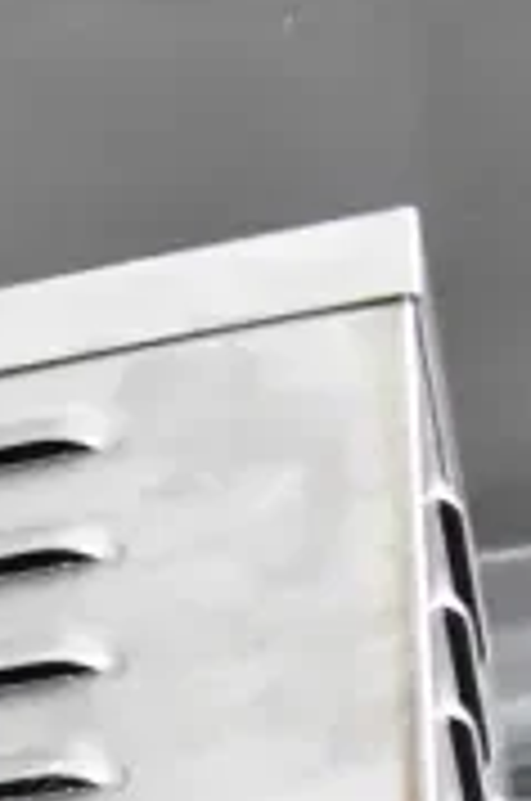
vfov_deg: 12.1
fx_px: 3087
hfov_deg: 9.1
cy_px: 1865
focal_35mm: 139
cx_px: -612
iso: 6400
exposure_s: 1/80
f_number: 4.5
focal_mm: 18
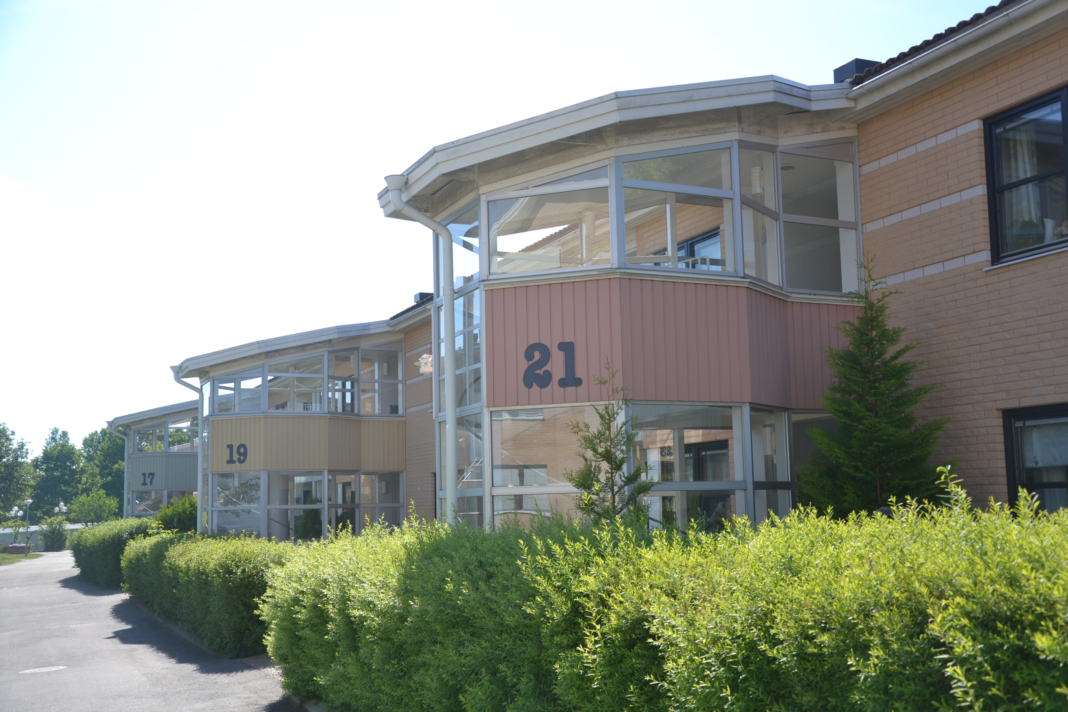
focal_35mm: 38
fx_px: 1112
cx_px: 534
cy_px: 356
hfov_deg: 51.3
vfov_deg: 35.5
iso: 100
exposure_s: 1/400
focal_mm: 25
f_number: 4
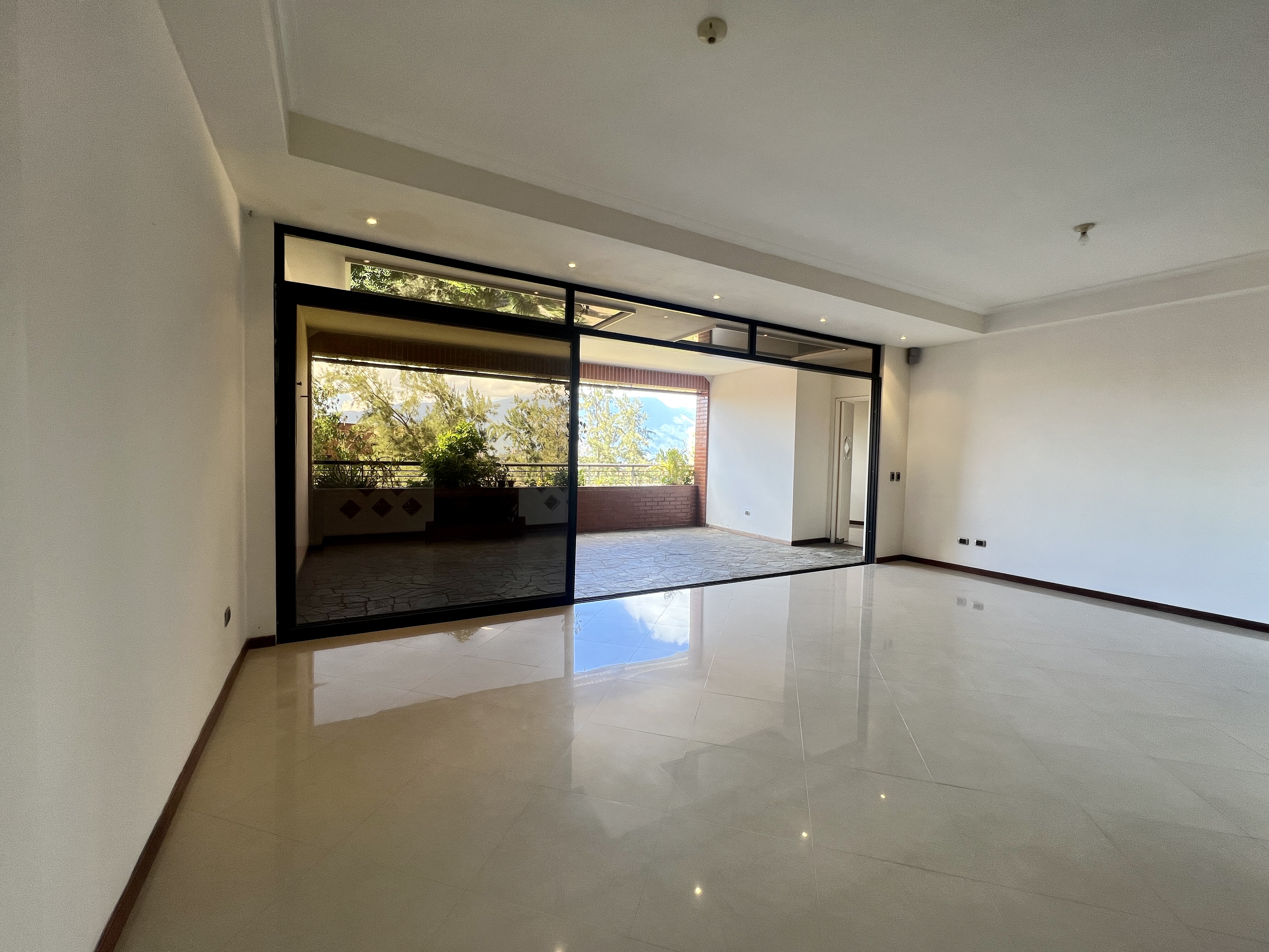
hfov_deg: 106.2
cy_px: 476
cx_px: 634
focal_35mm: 13
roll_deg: -1.4
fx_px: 477
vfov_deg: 89.9
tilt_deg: -2.6
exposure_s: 1/120
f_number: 1.8
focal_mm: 1.57
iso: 40
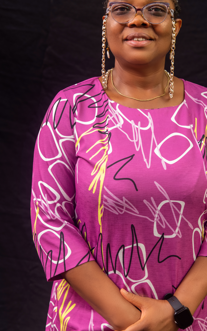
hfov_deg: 17.5
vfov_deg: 27.8
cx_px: 148
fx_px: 668
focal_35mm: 74
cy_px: 167
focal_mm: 52
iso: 400
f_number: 8
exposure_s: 1/100
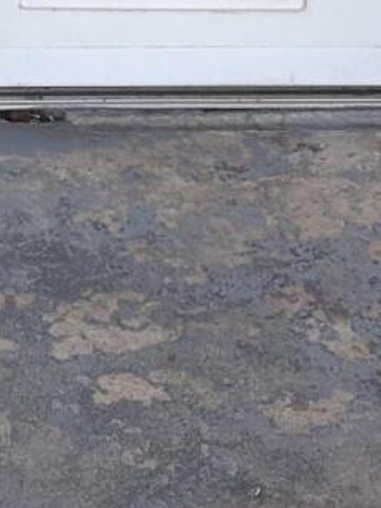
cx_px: 39
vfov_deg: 9.7
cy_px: -980
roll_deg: -1.7
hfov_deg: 9.2
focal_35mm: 161
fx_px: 2364
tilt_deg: -3.7
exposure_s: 1/153
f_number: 1.6
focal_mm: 5.96
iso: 40
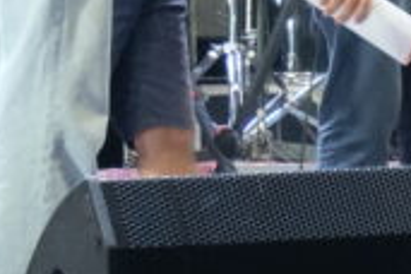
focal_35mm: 306
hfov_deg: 6.7
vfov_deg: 4.5
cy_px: -159
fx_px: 3493
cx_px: 565
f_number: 5.6
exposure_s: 1/60
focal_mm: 45
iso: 2500
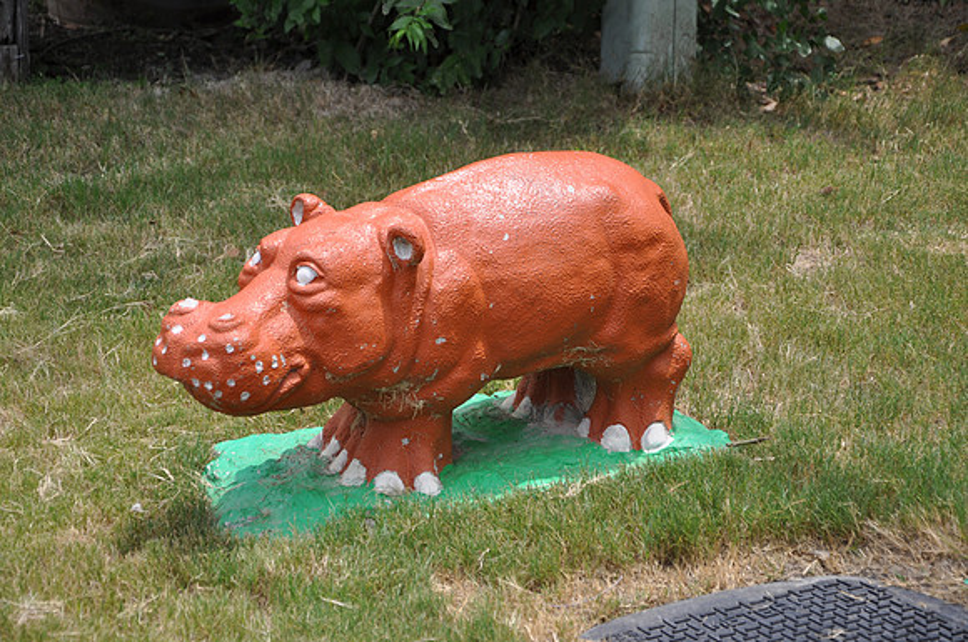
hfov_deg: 21.9
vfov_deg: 14.7
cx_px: 484
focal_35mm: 93
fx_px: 2497
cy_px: 321
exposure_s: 1/160
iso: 200
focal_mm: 62
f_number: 6.3
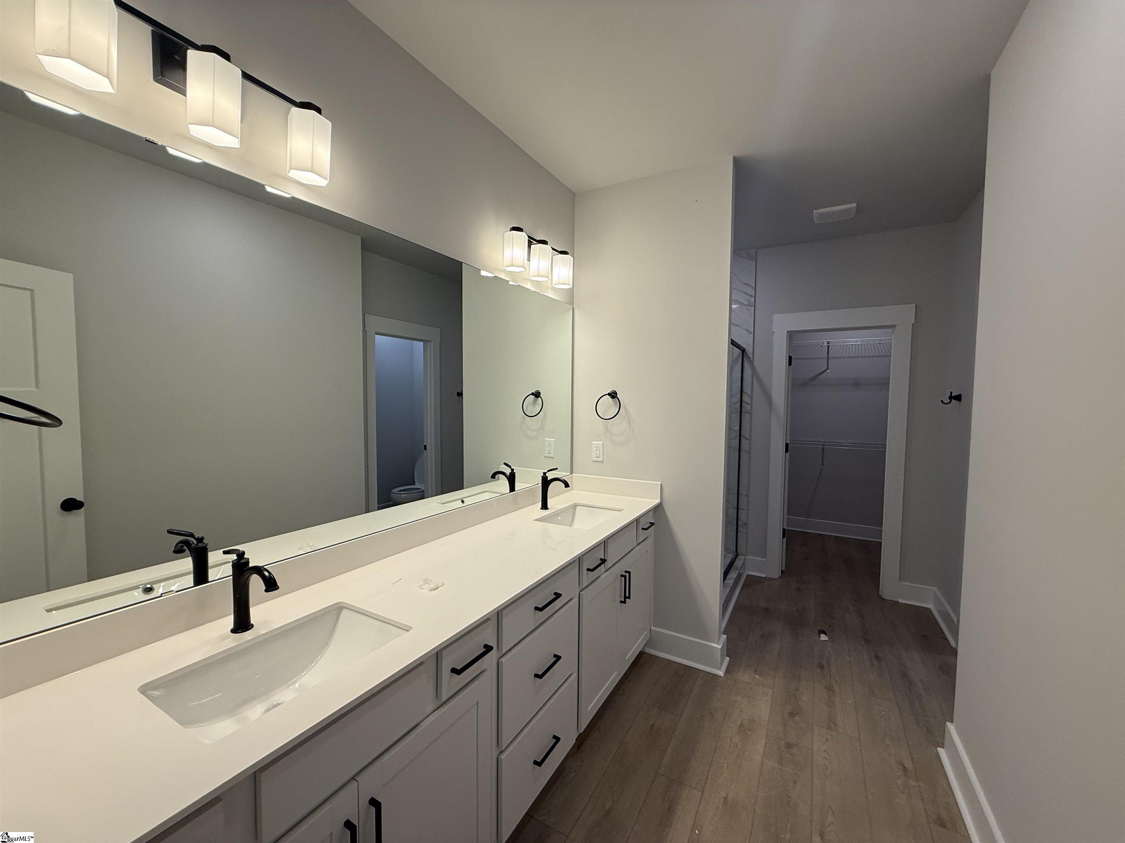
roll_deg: -0.9
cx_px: 562
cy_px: 422
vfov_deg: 85.7
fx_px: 455
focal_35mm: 14
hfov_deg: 102.1
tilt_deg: -2.0
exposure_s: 1/120
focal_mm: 2.22
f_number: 2.2
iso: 80
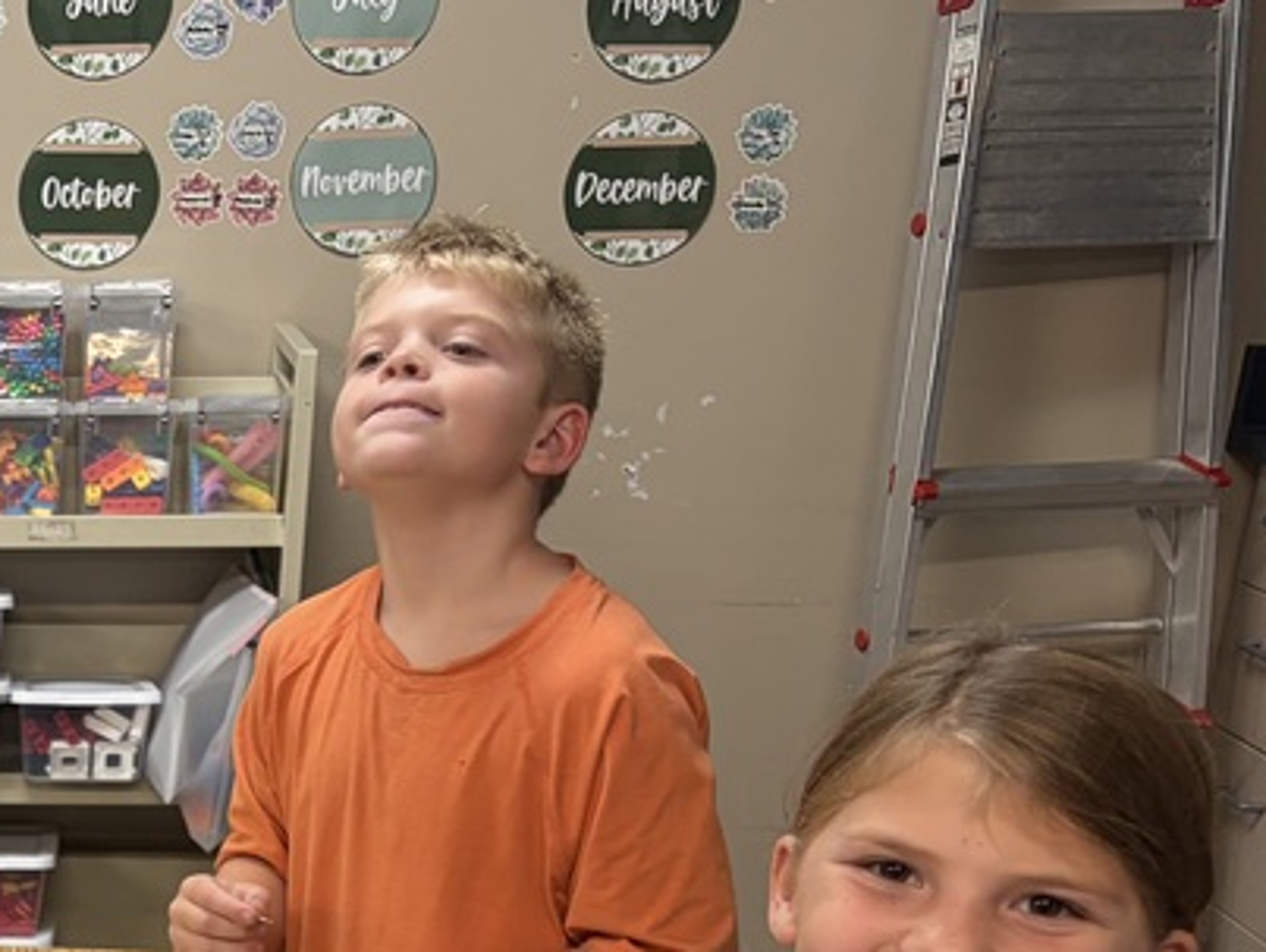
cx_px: -248
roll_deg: +1.4
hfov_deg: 26.2
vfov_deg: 21.3
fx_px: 2416
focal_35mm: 66
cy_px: 1005
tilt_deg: -21.4
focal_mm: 5.96
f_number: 1.6
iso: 80
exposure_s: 1/60
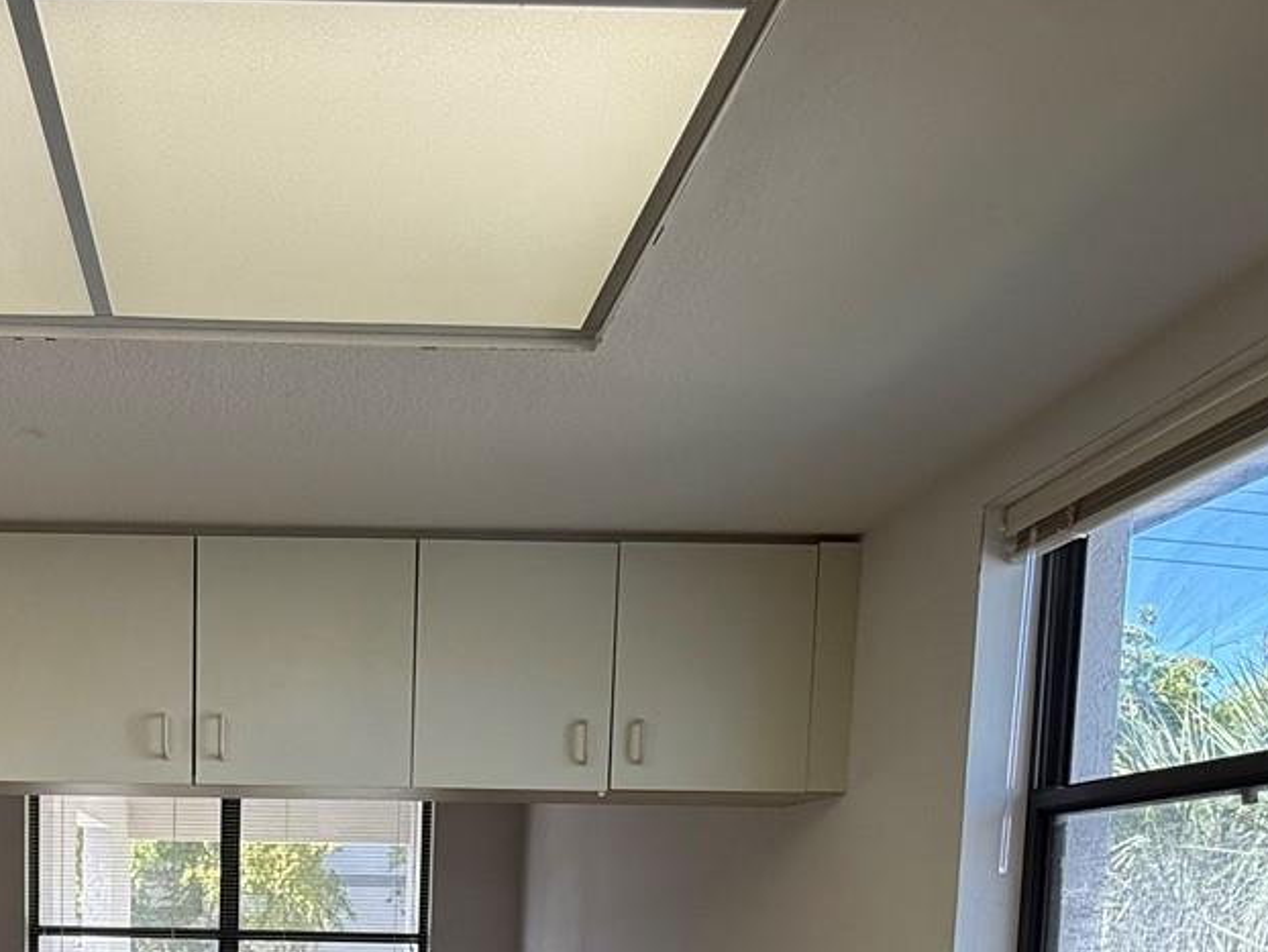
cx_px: 285
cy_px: 1034
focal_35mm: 36
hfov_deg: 48.9
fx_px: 1319
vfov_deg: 34.5
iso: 80
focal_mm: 2.22
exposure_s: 1/120
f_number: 2.2
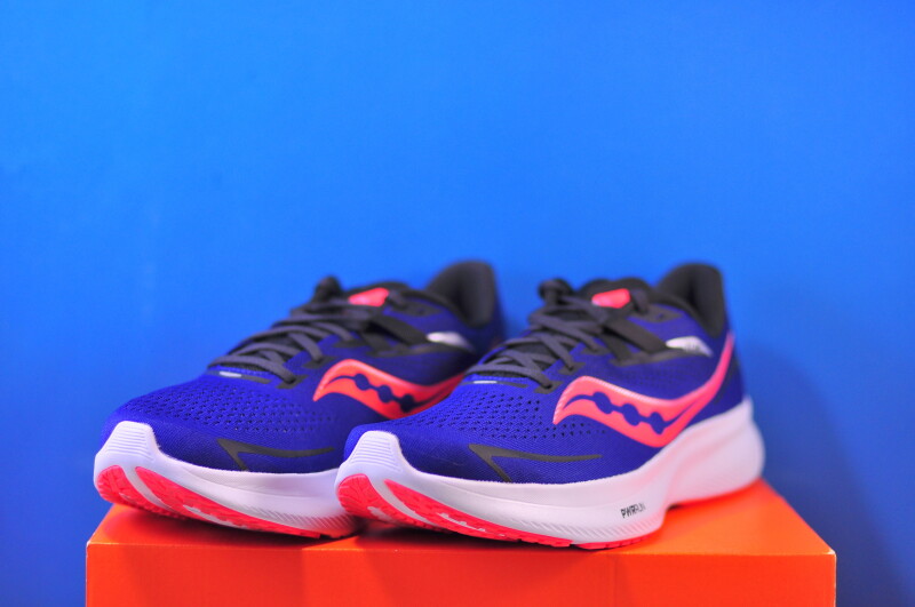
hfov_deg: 27.0
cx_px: 458
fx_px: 1904
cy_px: 304
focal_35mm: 75
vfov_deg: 18.1
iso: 250
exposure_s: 1/320
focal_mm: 50
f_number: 2
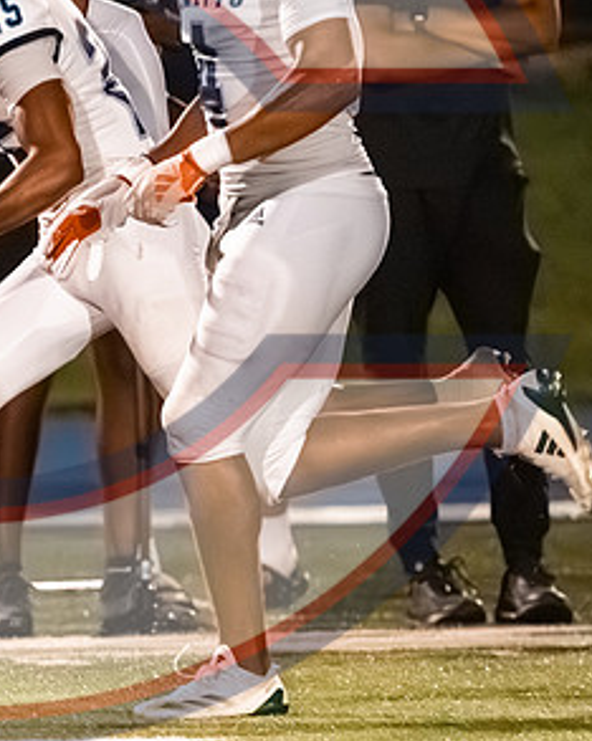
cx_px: -346
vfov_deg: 1.6
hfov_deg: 1.3
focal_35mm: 1224
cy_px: 426
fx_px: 26835
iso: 25600
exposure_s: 1/1600
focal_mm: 400
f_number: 4.5
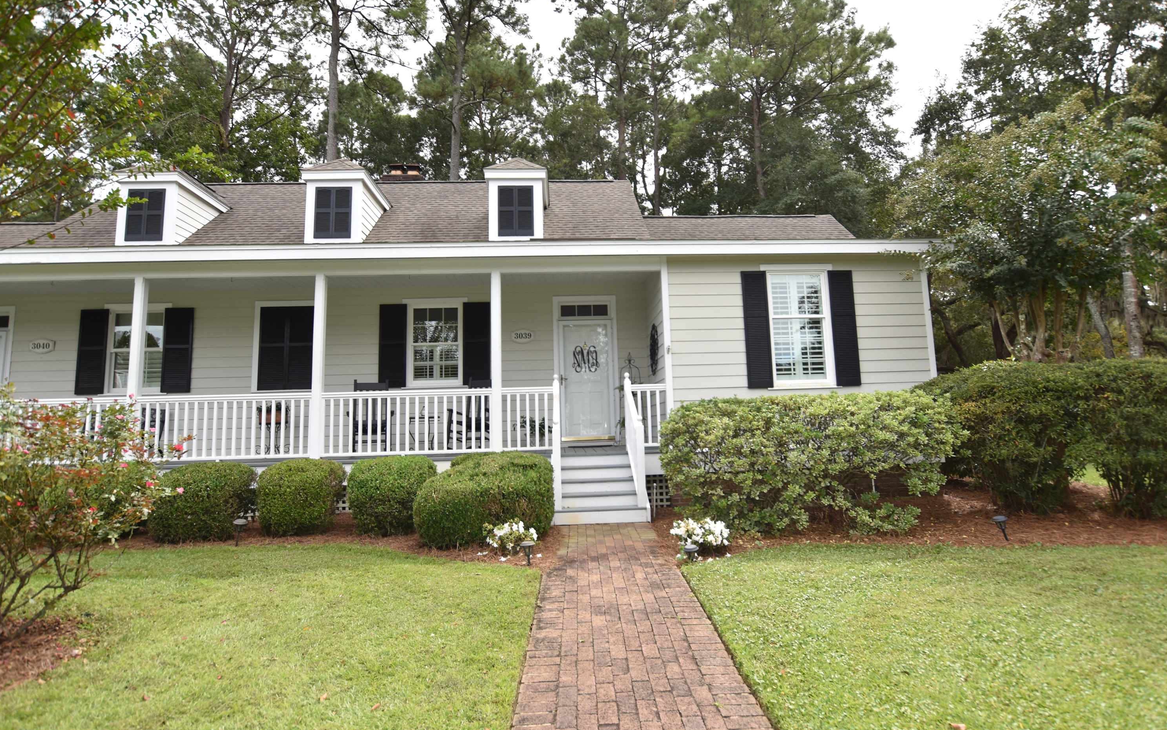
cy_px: 345
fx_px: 604
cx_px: 597
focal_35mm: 19
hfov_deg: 88.0
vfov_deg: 62.2
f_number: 5
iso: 100
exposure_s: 1/200
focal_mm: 12
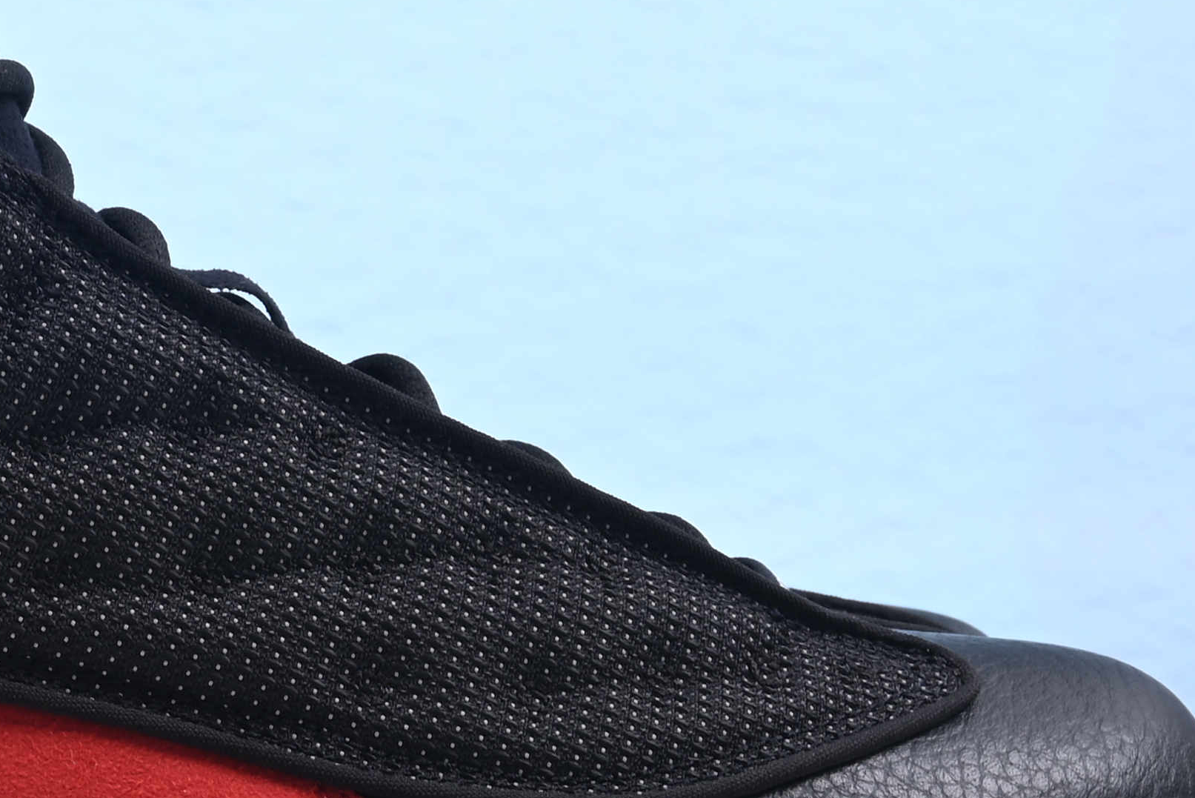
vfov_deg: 9.9
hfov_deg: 14.7
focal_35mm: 138
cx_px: 119
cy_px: 221
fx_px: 4583
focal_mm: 37
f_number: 16
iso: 100
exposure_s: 1/2
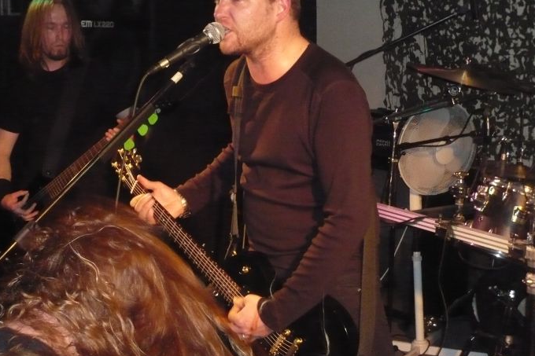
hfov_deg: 28.4
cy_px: 135
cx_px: 237
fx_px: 1055
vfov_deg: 19.1
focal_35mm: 71
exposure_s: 1/30
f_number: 4.1
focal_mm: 9.5
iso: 640
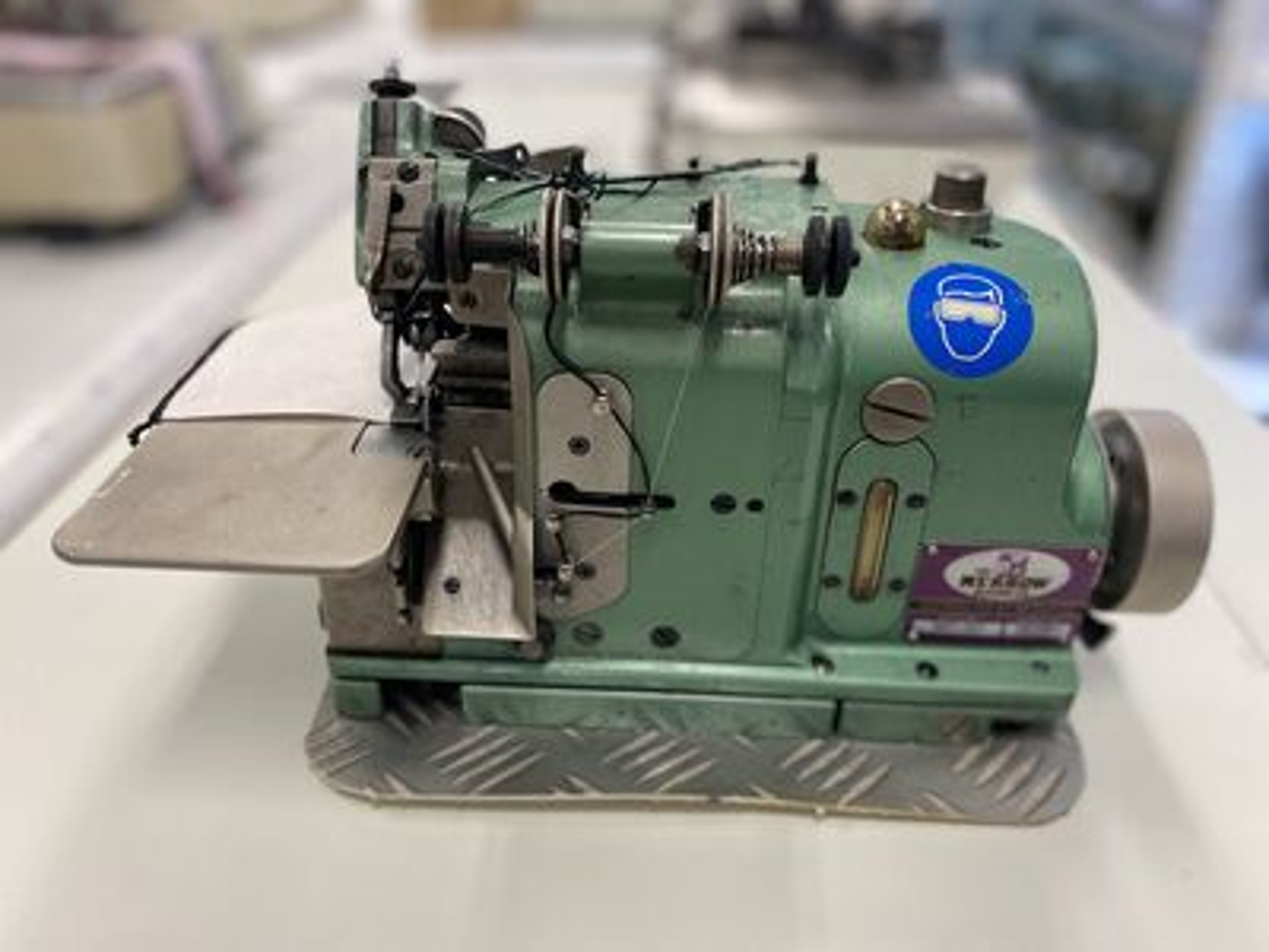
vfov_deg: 53.1
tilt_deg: -31.9
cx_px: 634
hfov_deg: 67.3
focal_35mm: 26
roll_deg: +1.9
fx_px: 953
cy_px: 476
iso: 100
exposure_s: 1/50
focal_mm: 4.25
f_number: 1.8
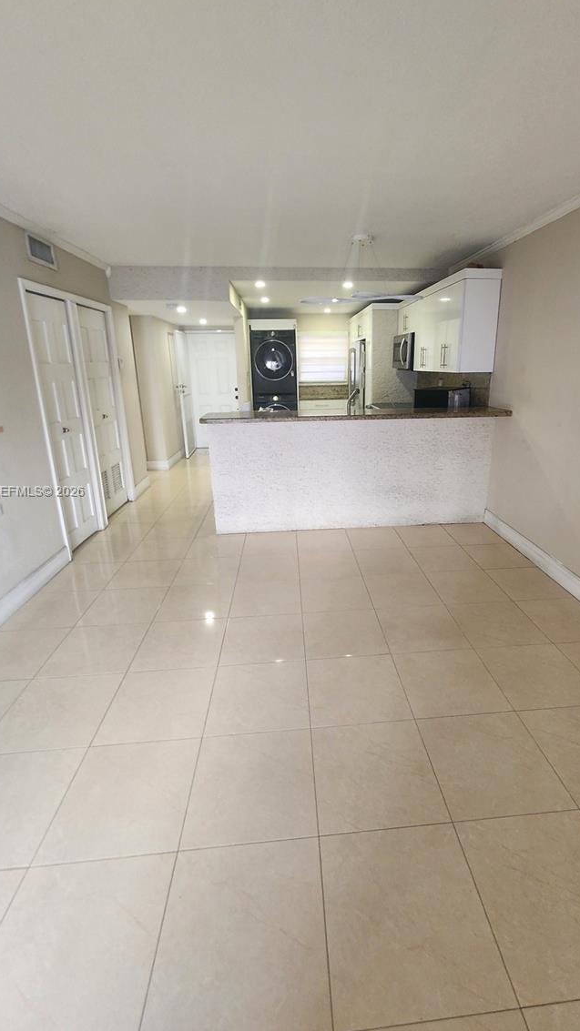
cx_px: 325
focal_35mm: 15
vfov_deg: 102.9
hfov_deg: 70.2
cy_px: 492
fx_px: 410
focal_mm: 2.2
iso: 160
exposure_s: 1/60
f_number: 2.2
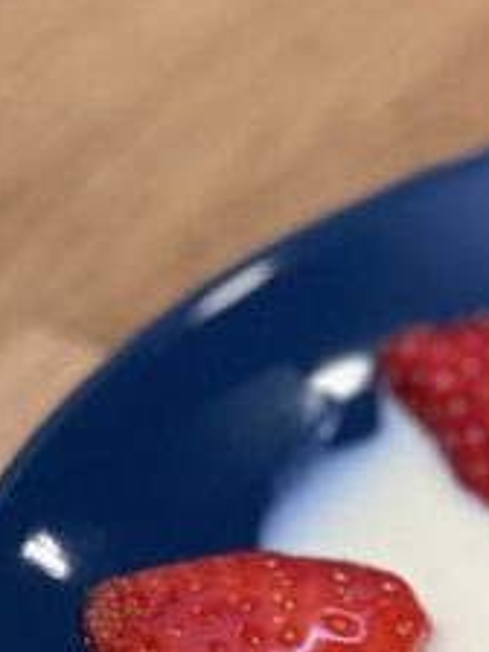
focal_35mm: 238
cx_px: 1042
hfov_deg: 6.1
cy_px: 428
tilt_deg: -34.4
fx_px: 4483
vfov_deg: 8.3
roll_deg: -2.7
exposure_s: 1/100
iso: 50
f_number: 2
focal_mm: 6
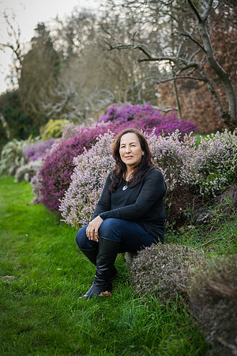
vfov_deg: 36.9
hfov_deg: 25.1
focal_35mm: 54
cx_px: 118
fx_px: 533
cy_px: 178
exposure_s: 1/800
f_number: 2.2
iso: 280
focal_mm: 54
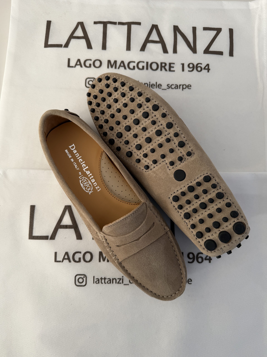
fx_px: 247
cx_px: 134
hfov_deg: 56.8
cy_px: 178
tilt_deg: -79.6
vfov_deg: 71.6
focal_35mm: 24
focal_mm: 6.76
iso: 80
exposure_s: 1/3145
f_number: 1.78
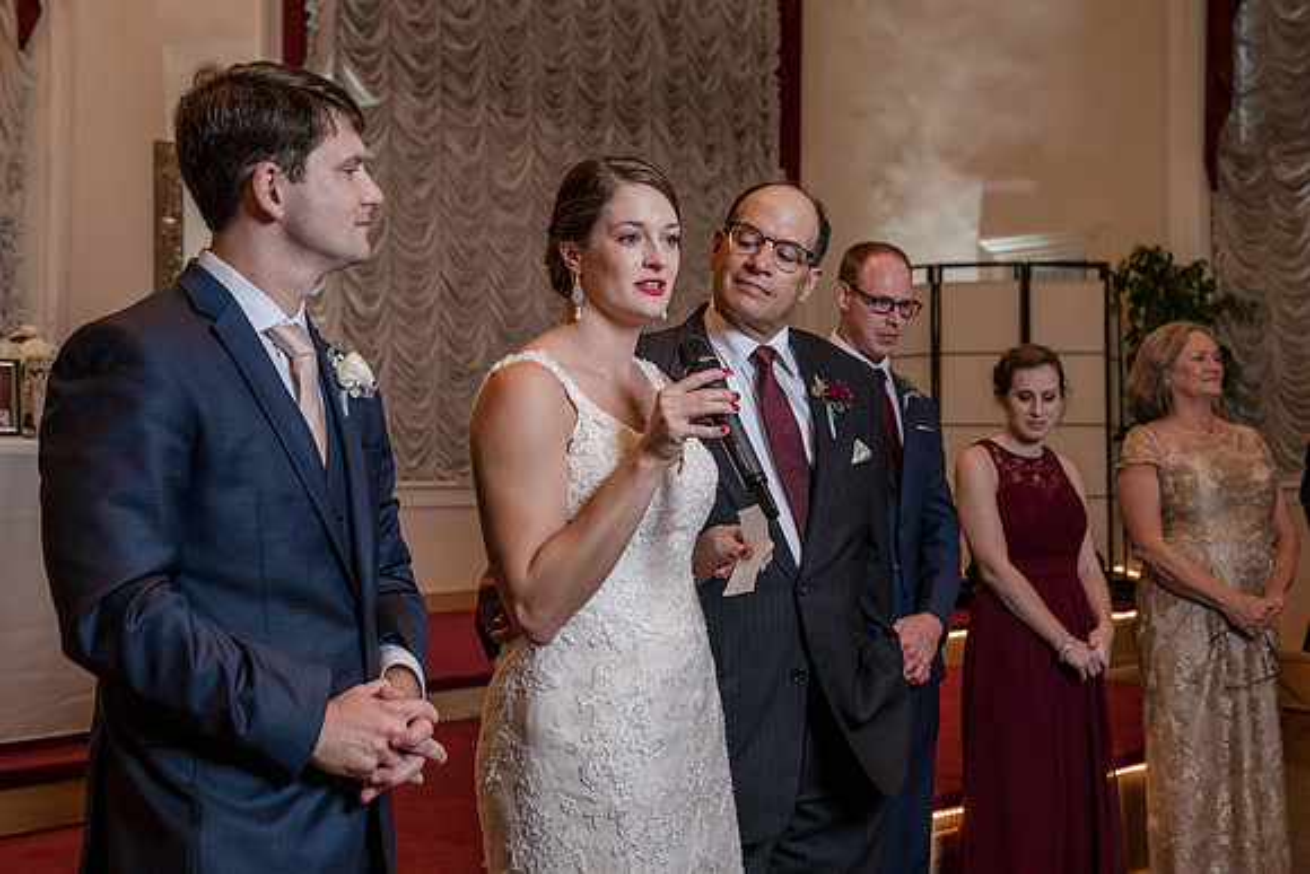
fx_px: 1676
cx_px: 652
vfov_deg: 29.2
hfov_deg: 42.7
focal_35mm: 46
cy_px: 420
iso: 2000
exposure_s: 1/100
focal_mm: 40
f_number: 4
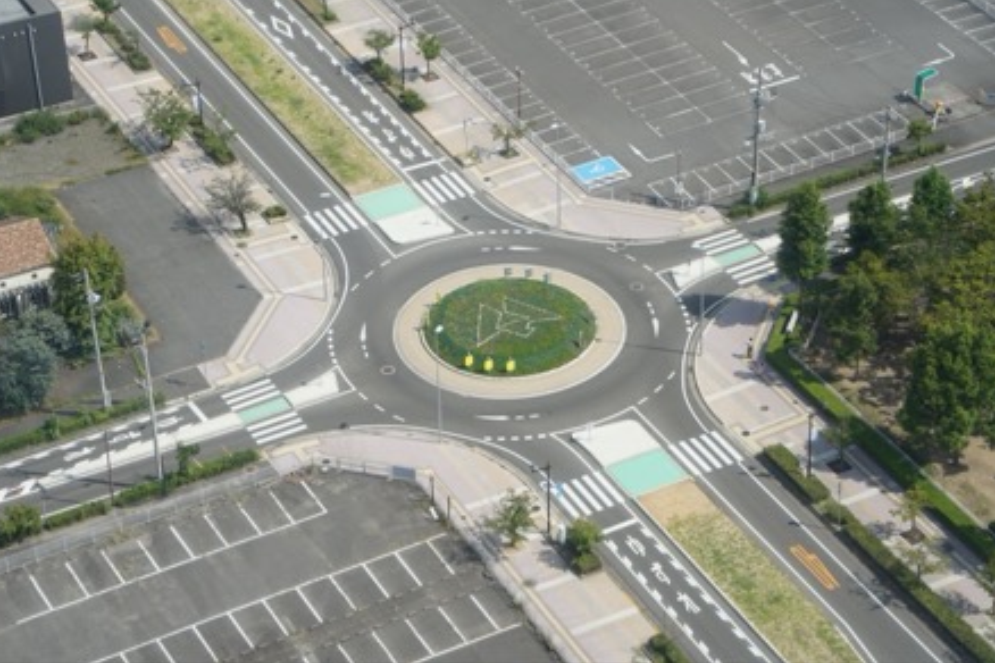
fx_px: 2819
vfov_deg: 13.4
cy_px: 302
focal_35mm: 102
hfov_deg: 20.0
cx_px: 513
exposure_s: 1/200
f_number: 9
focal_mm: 93
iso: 100
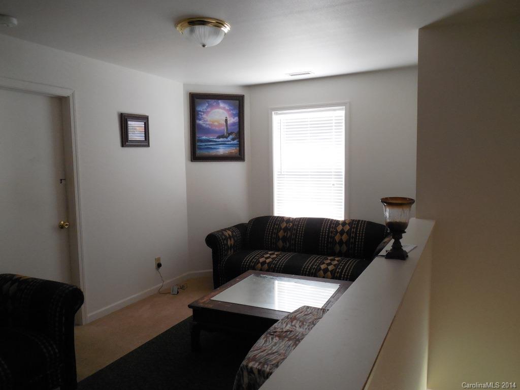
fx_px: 376
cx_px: 260
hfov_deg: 69.4
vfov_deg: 54.9
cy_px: 195
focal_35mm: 25
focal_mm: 4.5
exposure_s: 1/13
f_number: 3.3
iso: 400
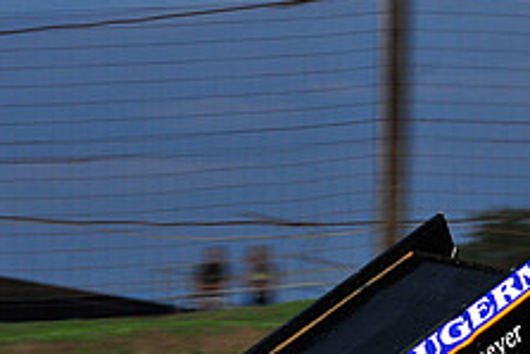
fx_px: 3521
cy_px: 435
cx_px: 418
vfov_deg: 5.7
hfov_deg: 8.6
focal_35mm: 239
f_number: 6.3
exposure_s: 1/320
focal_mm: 92
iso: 640
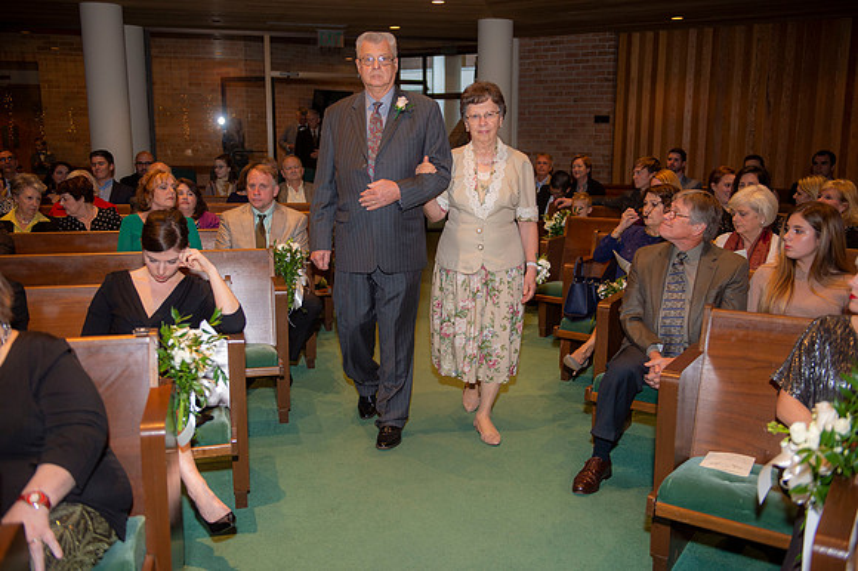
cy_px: 286
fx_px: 834
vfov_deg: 37.8
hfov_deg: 54.5
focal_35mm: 35
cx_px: 429
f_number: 3.2
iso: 800
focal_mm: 35
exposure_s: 1/160
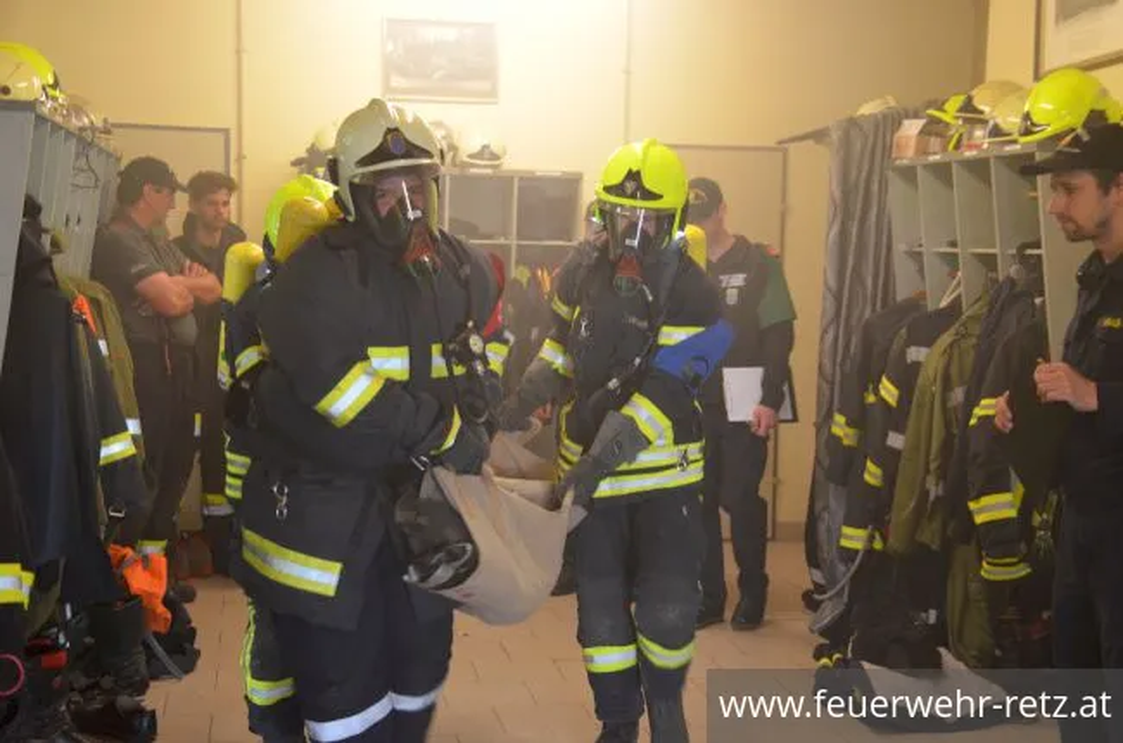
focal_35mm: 52
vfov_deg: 25.6
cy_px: 372
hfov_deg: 37.9
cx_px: 562
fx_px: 1634
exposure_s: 1/50
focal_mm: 35
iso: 1600
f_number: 4.5
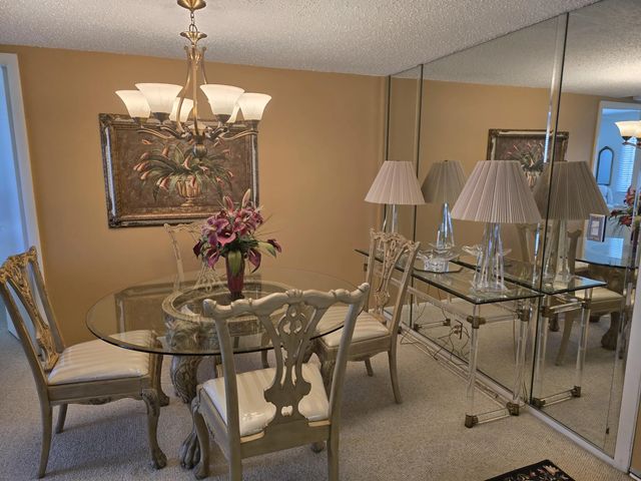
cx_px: 320
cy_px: 240
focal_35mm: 23
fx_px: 426
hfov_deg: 73.9
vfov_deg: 58.9
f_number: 1.7
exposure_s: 1/120
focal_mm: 6.3
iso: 80
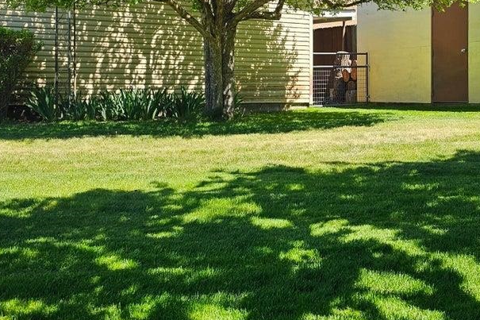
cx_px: 345
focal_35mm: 54
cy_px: 106
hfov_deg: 36.2
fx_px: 720
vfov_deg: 24.9
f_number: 1.7
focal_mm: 6.3
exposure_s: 1/719
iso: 32
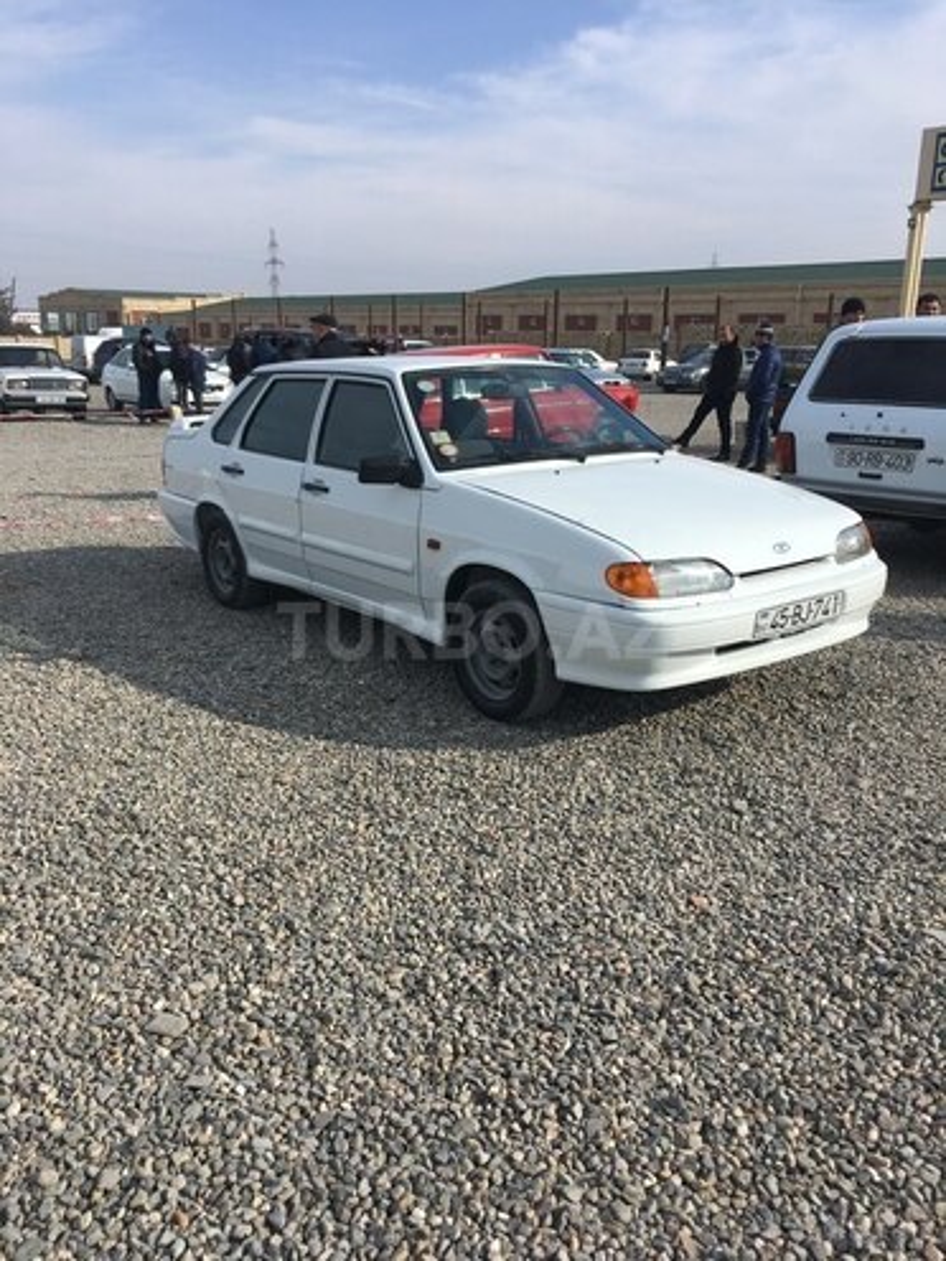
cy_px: 630
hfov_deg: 48.2
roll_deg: -0.4
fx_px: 1057
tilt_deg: -16.1
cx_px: 473
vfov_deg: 61.7
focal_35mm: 29
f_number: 2.2
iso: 25
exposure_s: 1/1876
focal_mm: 4.15
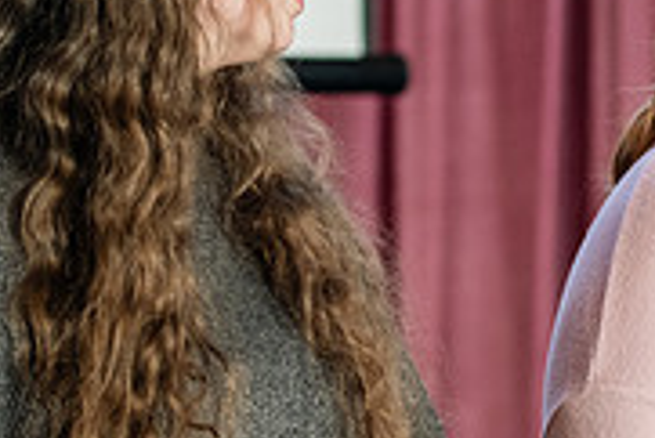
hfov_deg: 8.1
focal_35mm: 250
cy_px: 154
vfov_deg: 5.5
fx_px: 4552
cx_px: 872
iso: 1600
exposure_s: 1/200
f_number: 4
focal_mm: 78
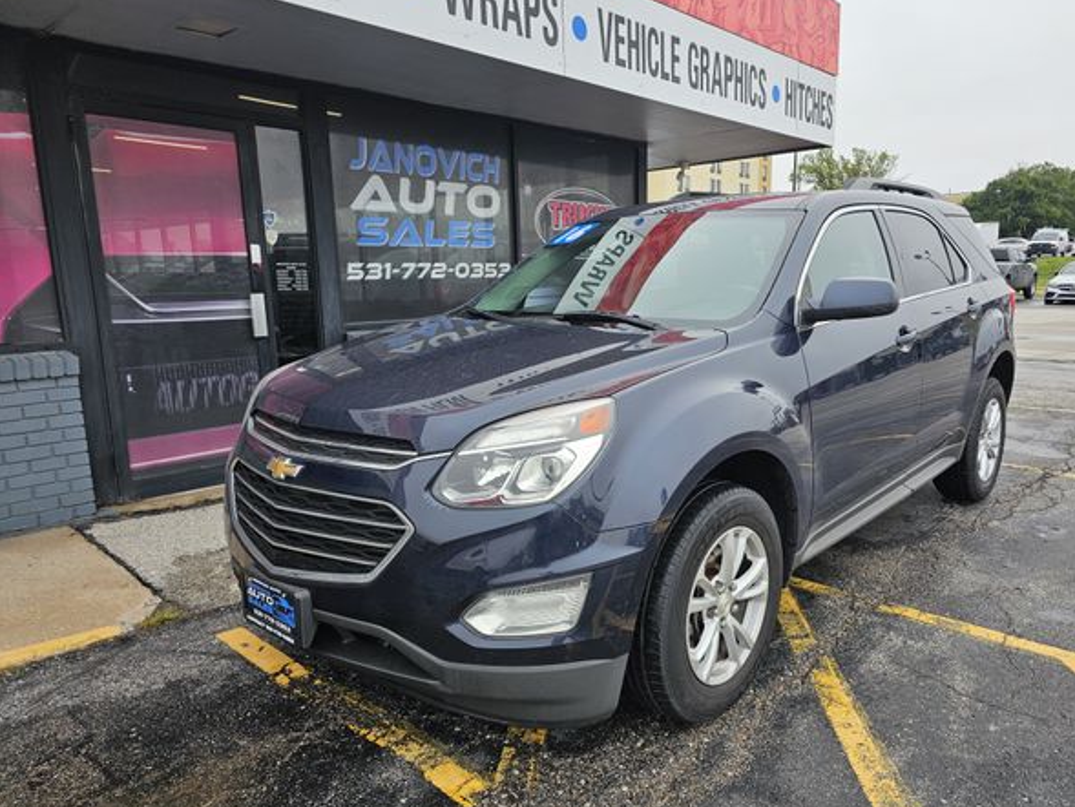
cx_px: 580
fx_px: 777
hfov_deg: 69.3
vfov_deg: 54.9
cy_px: 422
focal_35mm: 25
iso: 12
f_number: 1.7
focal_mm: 6.3
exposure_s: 1/350
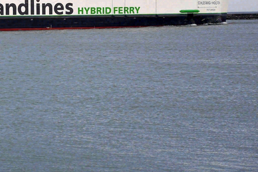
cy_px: -18
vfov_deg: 8.4
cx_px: 17
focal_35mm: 162
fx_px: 1161
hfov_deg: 12.6
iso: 100
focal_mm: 70
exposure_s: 1/400
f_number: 4
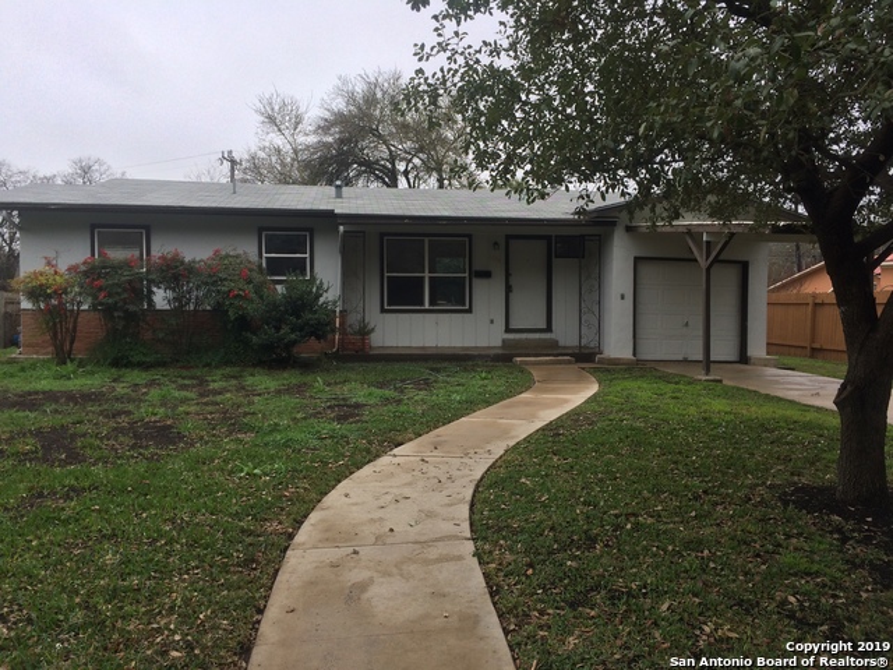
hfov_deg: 61.7
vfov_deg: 48.2
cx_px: 446
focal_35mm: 29
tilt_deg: -1.8
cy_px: 335
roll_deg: +0.3
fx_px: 748
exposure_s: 1/383
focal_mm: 4.15
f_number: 2.2
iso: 32
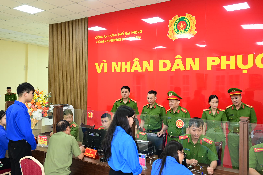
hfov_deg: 57.2
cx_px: 132
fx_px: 241
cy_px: 88
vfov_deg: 40.0
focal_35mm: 33
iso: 800
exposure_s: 1/80
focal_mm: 33
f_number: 4
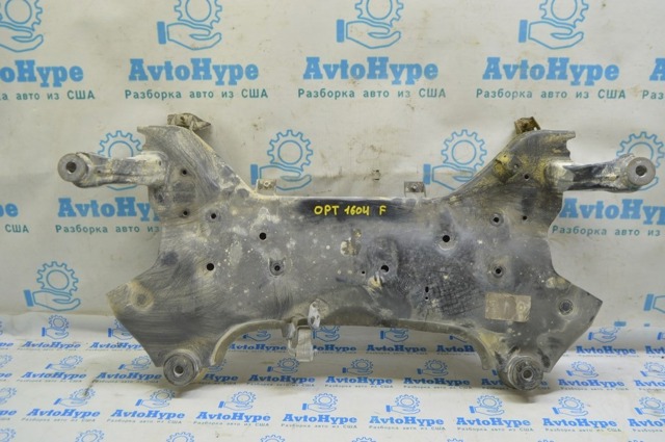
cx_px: 332
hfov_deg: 59.6
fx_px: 581
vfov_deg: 41.6
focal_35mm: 32
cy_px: 221
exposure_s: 1/20
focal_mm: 21
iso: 400
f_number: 5.6
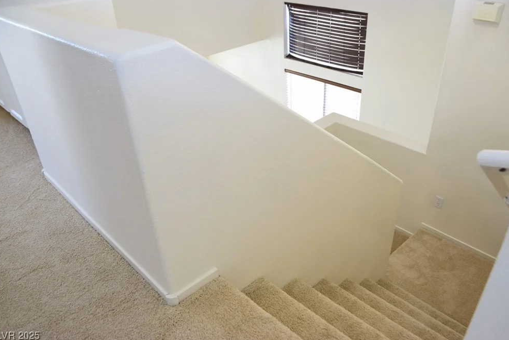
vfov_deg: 46.5
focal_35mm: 28
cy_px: 169
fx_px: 396
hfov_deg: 65.4
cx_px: 257
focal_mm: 18
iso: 400
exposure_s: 1/20
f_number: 6.3
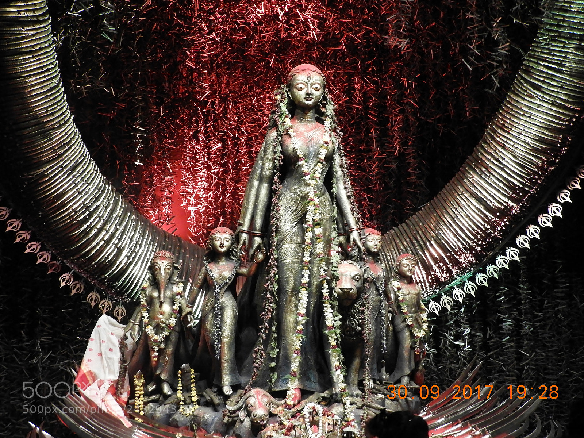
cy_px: 219
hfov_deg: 46.8
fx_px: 675
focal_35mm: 40
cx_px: 292
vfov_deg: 36.0
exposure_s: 1/6
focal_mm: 7.2
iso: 800
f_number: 3.8
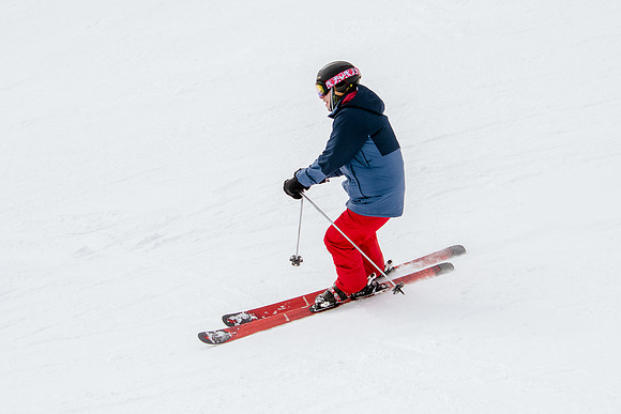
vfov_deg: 15.2
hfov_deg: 22.7
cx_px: 335
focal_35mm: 90
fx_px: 1550
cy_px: 154
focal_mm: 44
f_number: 5.6
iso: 400
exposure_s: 1/1600
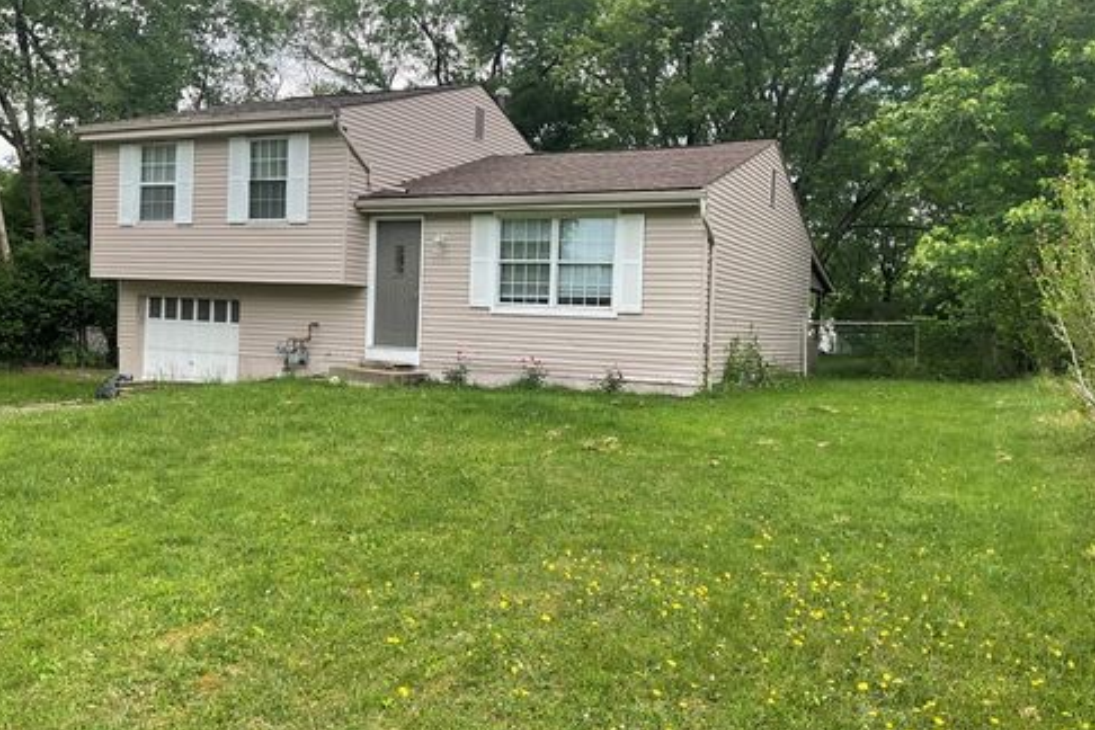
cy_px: 346
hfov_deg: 60.3
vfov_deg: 42.3
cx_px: 550
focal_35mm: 31
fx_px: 943
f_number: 1.8
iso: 16
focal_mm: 3
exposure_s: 1/504
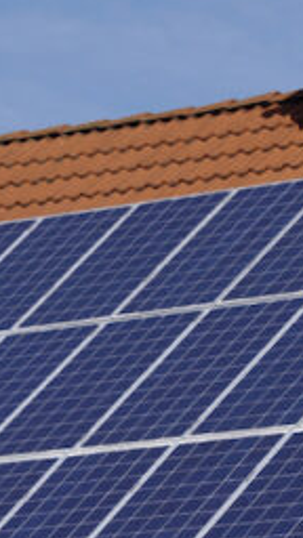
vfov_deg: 7.3
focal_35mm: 295
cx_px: 383
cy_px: 339
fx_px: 4214
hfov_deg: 4.1
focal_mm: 50
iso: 100
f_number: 7.6
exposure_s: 1/400
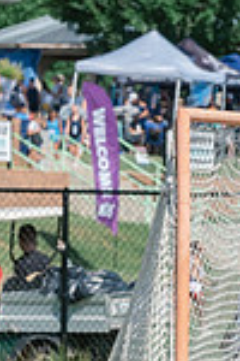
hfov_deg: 1.6
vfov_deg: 2.4
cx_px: 130
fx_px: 8569
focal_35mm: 857
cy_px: 350
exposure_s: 1/1000
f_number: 8
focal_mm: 120
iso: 400
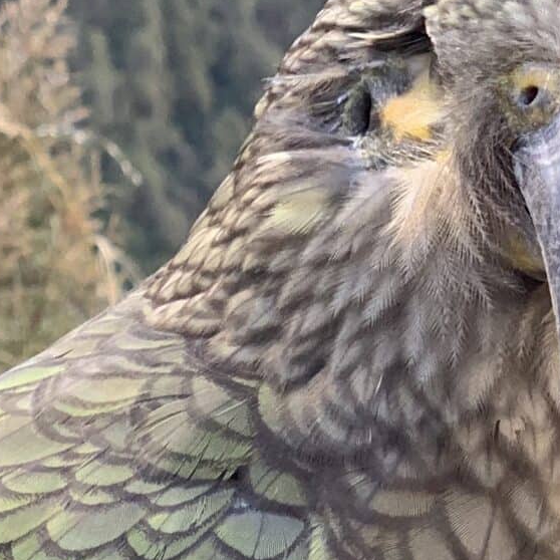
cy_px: 717
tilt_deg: -14.1
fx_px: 3862
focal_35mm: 211
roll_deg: -1.0
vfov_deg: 8.2
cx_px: -109
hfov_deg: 8.2
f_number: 2.4
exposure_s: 1/122
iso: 64
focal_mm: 6
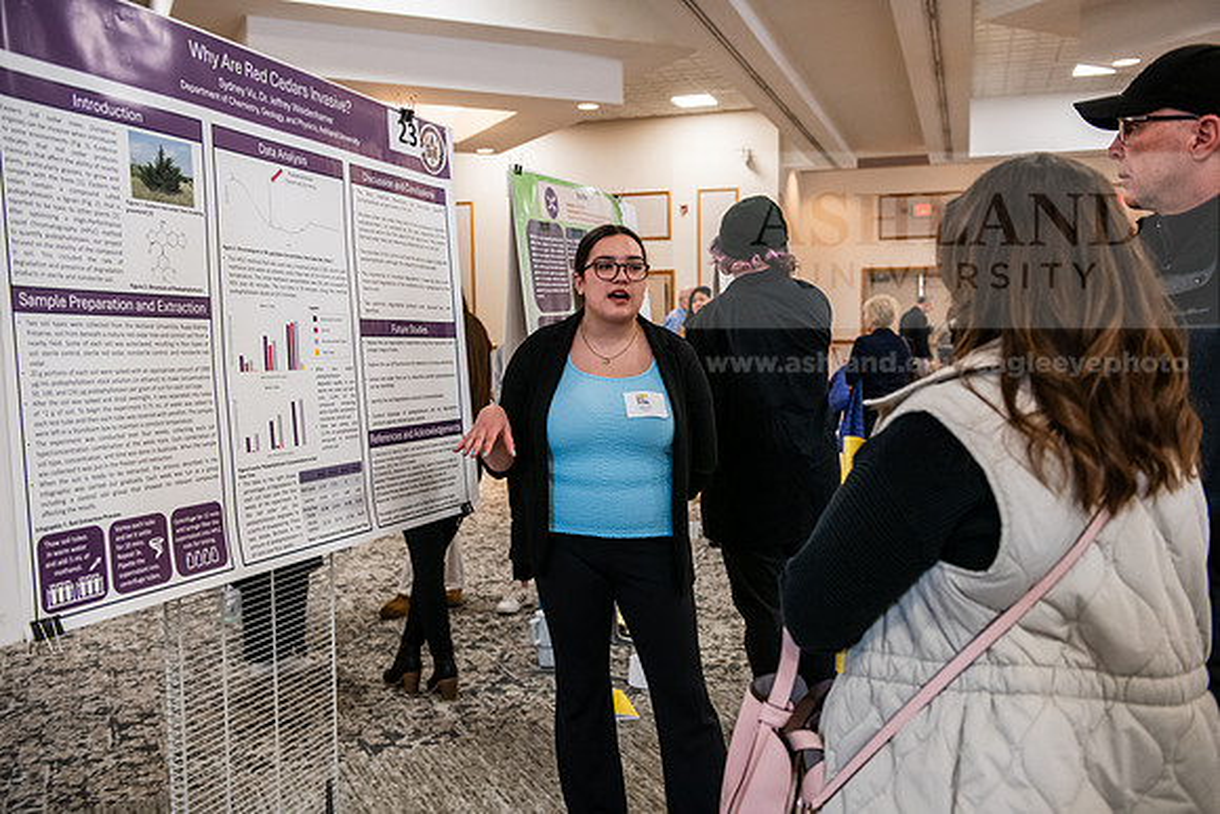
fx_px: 1085
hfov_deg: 58.7
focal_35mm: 32
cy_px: 407
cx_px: 610
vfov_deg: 41.1
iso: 2000
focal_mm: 32
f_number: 3.5
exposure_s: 1/200
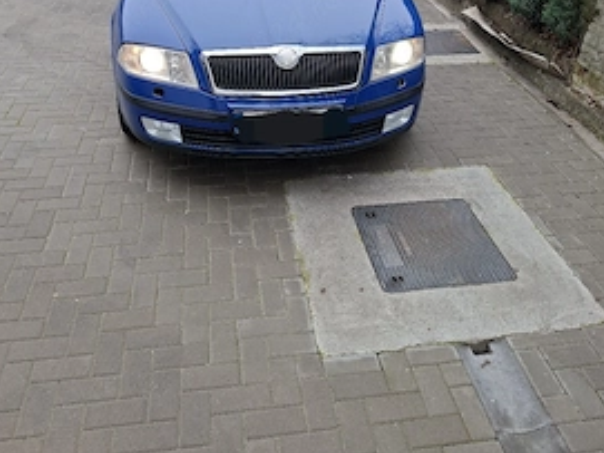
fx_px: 593
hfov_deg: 54.0
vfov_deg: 39.5
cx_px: 314
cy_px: 69
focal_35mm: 34
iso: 50
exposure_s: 1/125
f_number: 1.8
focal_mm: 5.54
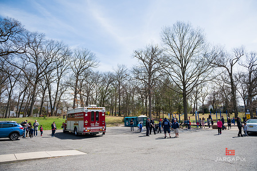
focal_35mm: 24
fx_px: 171
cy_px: 86
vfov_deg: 53.1
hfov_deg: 73.8
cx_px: 128
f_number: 4
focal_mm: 24
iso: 200
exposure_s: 1/4000
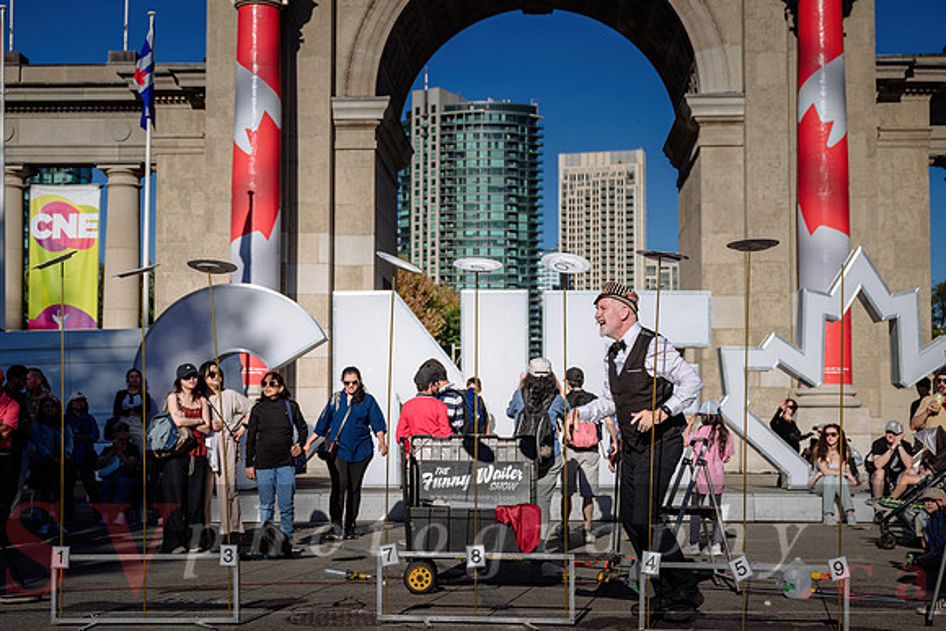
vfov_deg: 26.4
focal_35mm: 51
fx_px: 1345
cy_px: 340
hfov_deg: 38.7
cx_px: 473
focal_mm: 47
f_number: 4
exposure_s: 1/640
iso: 64
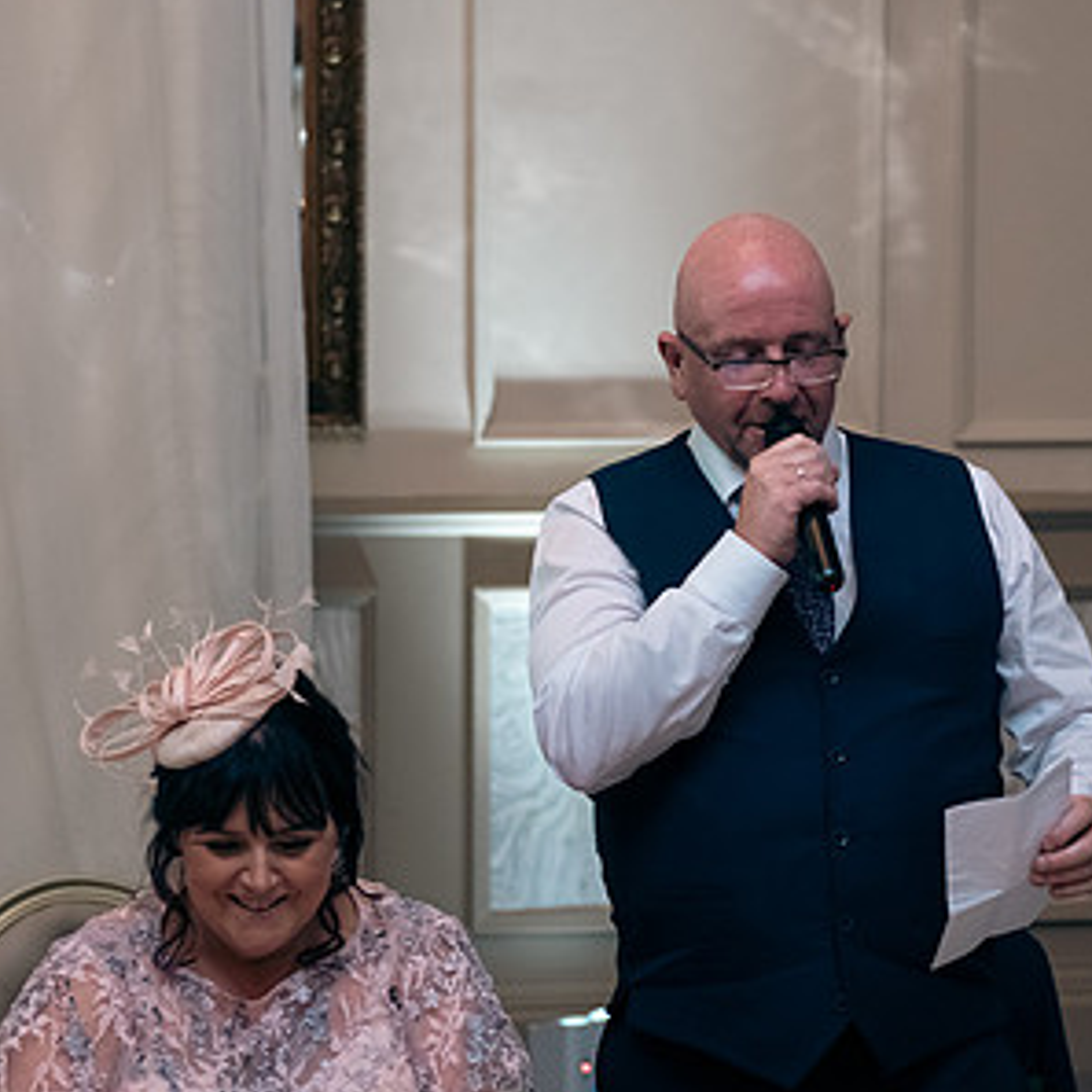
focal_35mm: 103
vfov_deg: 16.9
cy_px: 513
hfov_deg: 16.9
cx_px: 563
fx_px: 3676
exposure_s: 1/160
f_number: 3.5
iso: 1000
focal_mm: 62
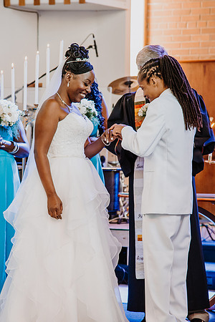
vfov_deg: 11.4
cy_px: 161
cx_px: 90
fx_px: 1611
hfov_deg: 7.6
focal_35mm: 180
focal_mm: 120
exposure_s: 1/125
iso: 1100
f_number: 4
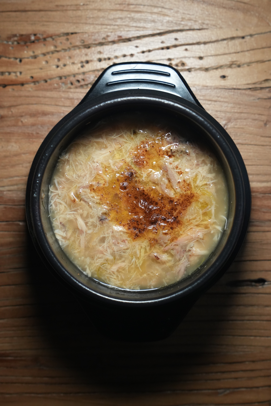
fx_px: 565
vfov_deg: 39.6
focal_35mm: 50
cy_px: 203
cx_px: 136
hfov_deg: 27.0
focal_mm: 50
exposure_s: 1/125
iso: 3200
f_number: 4
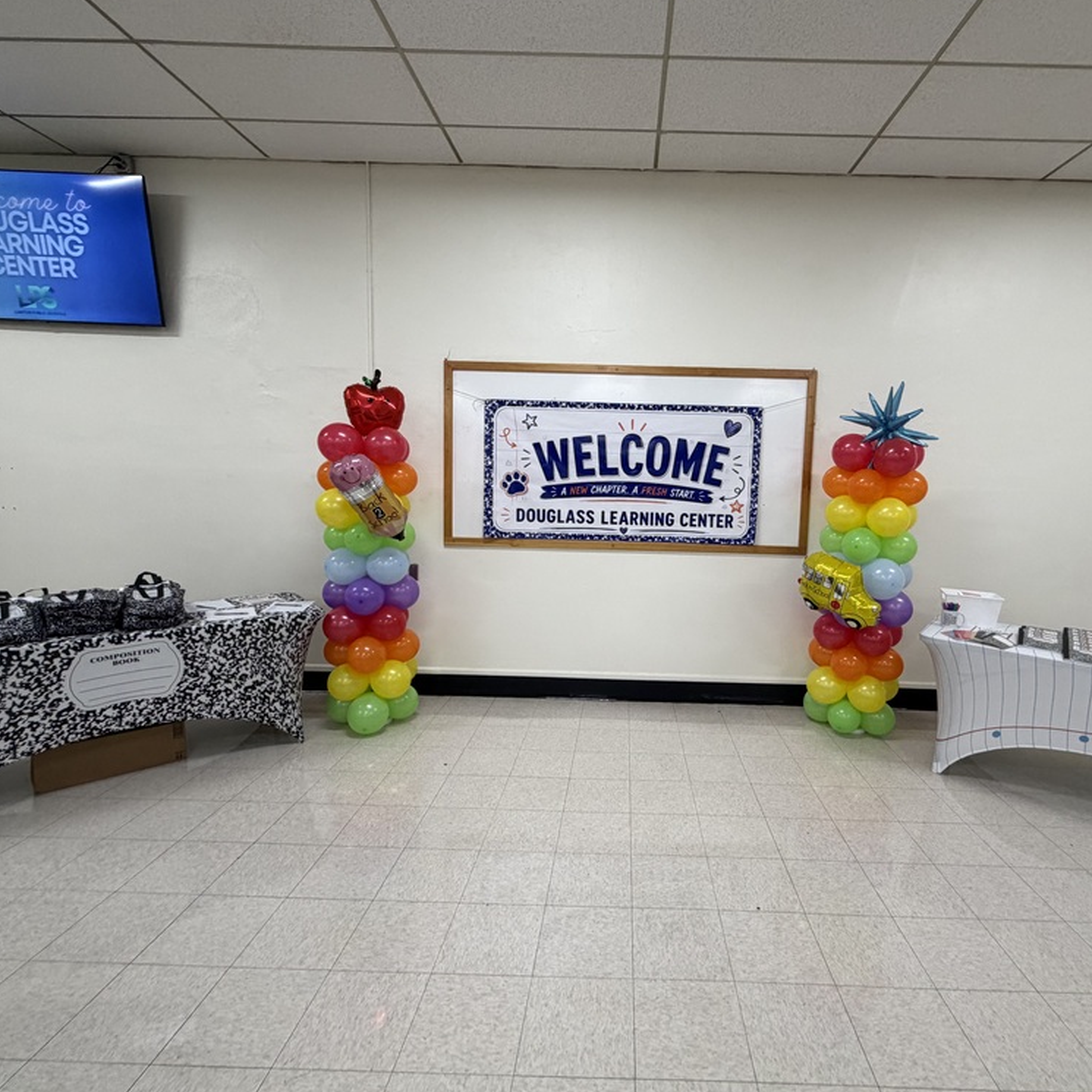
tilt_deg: -5.2
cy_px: 542
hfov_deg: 83.4
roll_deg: -1.7
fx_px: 607
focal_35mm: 17
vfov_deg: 84.0
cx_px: 626
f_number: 2.2
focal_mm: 2.22
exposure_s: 1/120
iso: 250
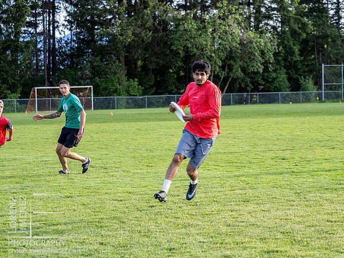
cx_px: 197
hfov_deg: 18.6
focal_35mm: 105
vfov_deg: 14.0
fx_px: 1047
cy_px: 129
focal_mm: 46
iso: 500
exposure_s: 1/1000
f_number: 2.8
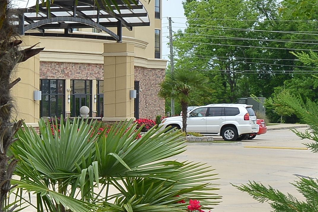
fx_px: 1413
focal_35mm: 160
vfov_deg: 8.6
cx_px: -350
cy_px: 89
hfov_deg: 11.4
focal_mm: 31
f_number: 11
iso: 100
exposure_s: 1/80
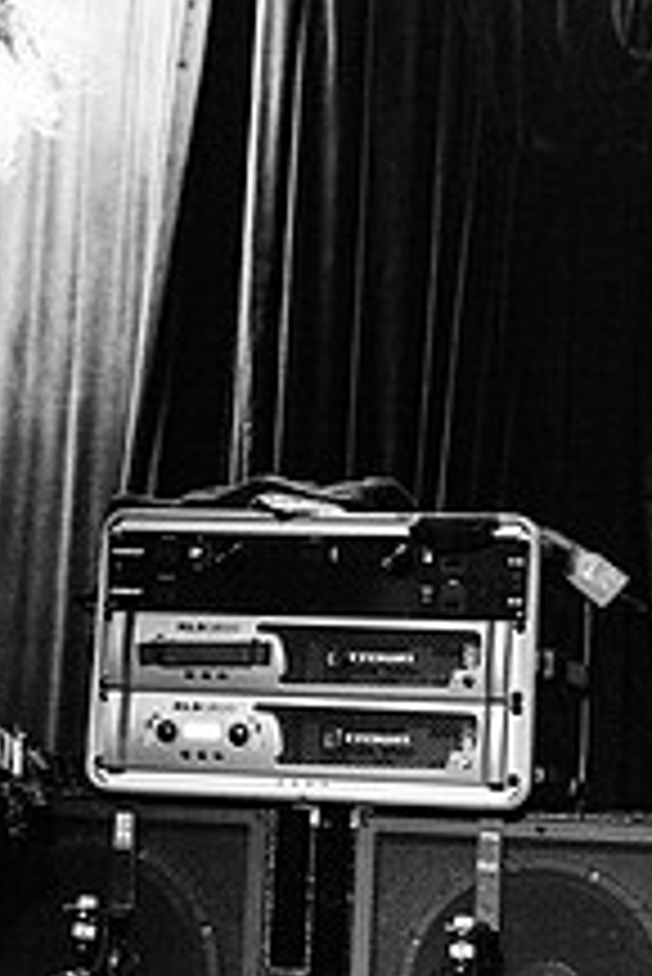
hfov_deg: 11.8
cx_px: 139
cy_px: 454
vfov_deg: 17.6
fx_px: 3146
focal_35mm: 116
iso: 3200
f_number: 3.2
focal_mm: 56
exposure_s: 1/125
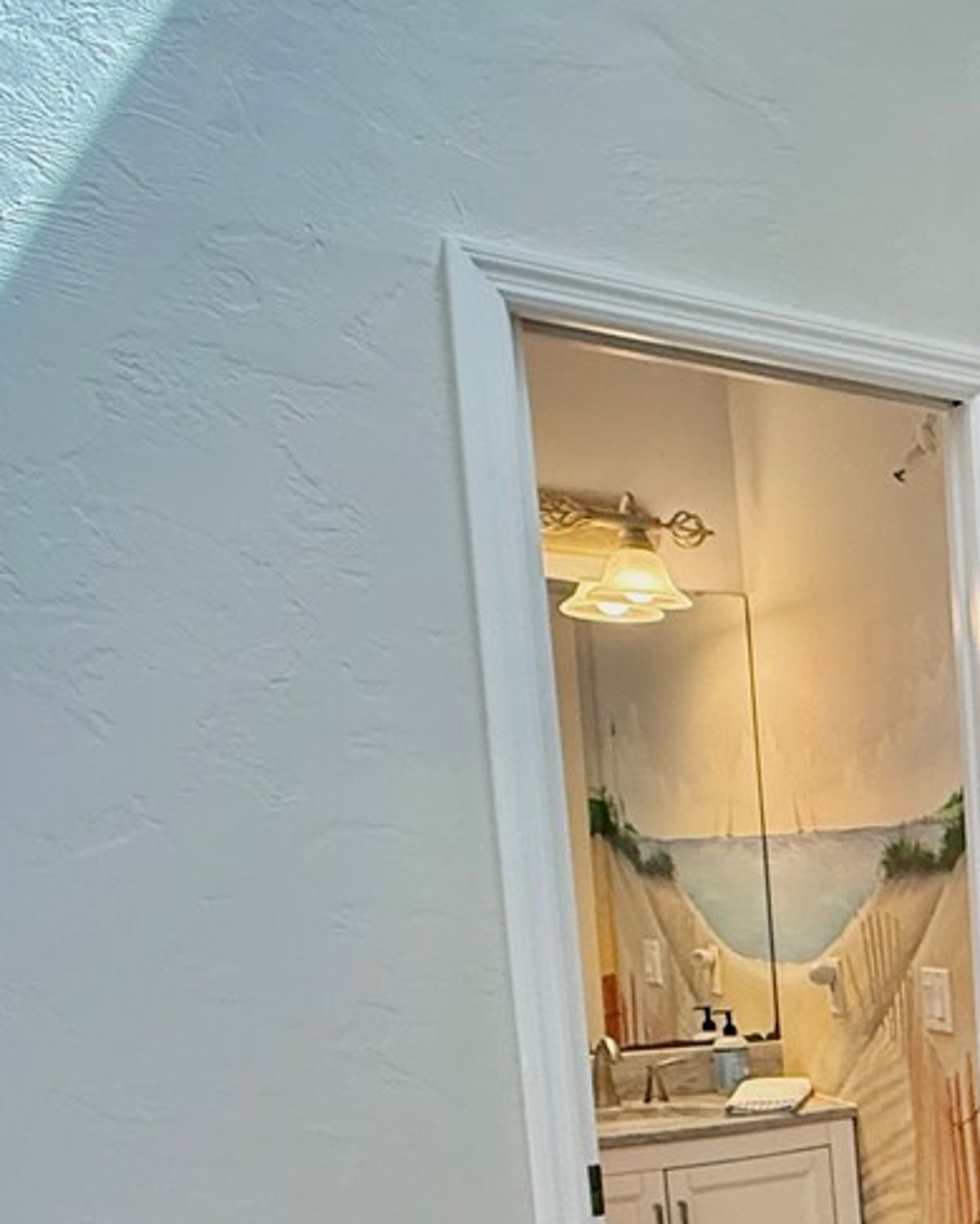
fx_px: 1631
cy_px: 1093
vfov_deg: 38.4
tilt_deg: -7.2
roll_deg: -0.4
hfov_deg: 24.8
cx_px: 1507
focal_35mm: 45
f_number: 2.2
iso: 320
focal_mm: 2.22
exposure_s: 1/120
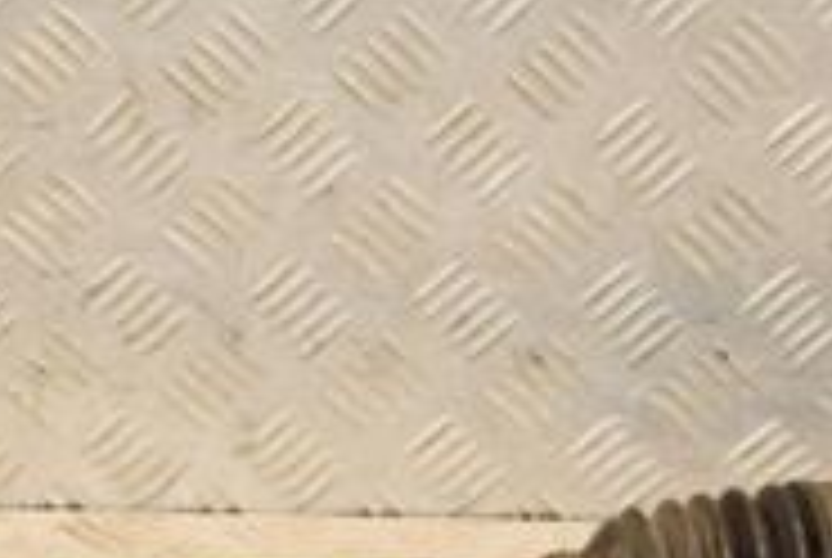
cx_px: 99
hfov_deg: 14.9
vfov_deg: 10.0
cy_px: 572
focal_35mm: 136
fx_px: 3148
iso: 800
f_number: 6.3
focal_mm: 28
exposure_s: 1/200
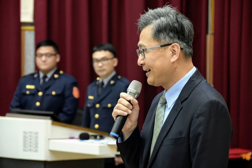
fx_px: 1176
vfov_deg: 8.2
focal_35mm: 168
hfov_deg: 12.2
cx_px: 126
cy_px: 84
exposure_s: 1/160
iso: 3200
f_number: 5.3
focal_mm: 112
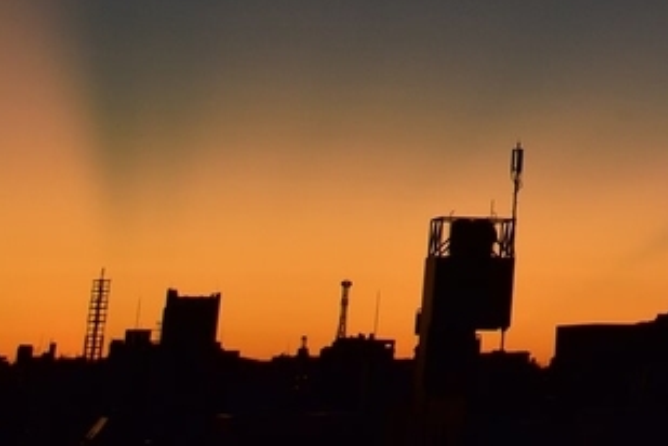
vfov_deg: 9.7
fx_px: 2449
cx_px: 1012
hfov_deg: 14.5
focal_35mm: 132
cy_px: -415
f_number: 11
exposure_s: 1/60
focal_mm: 34
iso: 1000
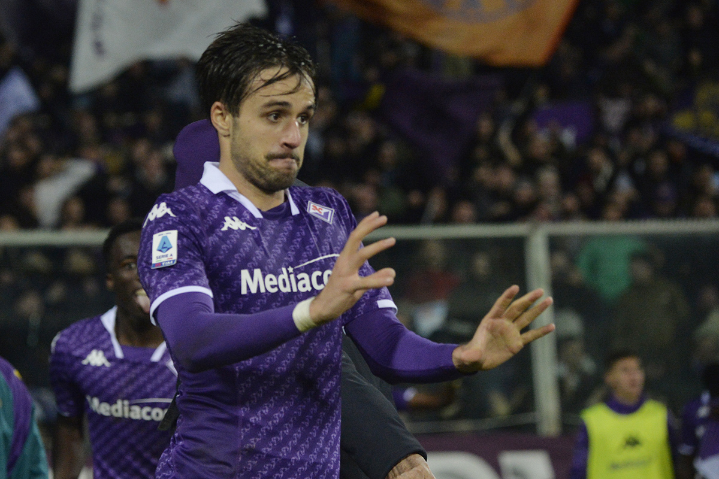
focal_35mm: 200
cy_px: 240
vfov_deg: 6.9
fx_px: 3994
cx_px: 360
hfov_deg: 10.3
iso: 3200
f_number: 5.3
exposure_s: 1/1000
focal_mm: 200
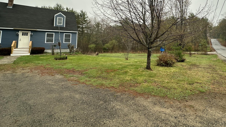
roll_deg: +0.0
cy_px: 33
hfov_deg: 88.7
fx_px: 114
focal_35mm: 19
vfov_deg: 55.7
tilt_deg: +3.9
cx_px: 133
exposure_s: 1/138
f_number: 2.2
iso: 40
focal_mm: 2.22
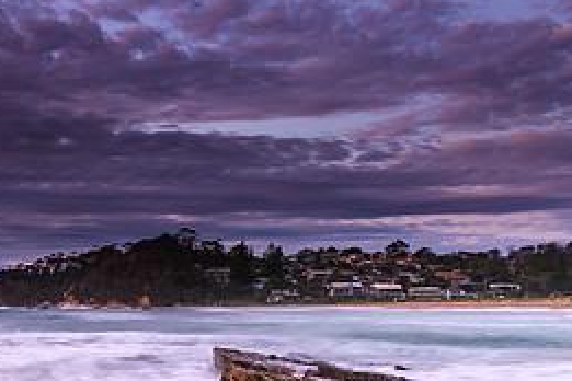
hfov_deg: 33.8
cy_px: 222
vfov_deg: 24.2
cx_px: 59
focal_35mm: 56
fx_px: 890
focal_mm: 24
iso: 200
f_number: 8
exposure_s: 2
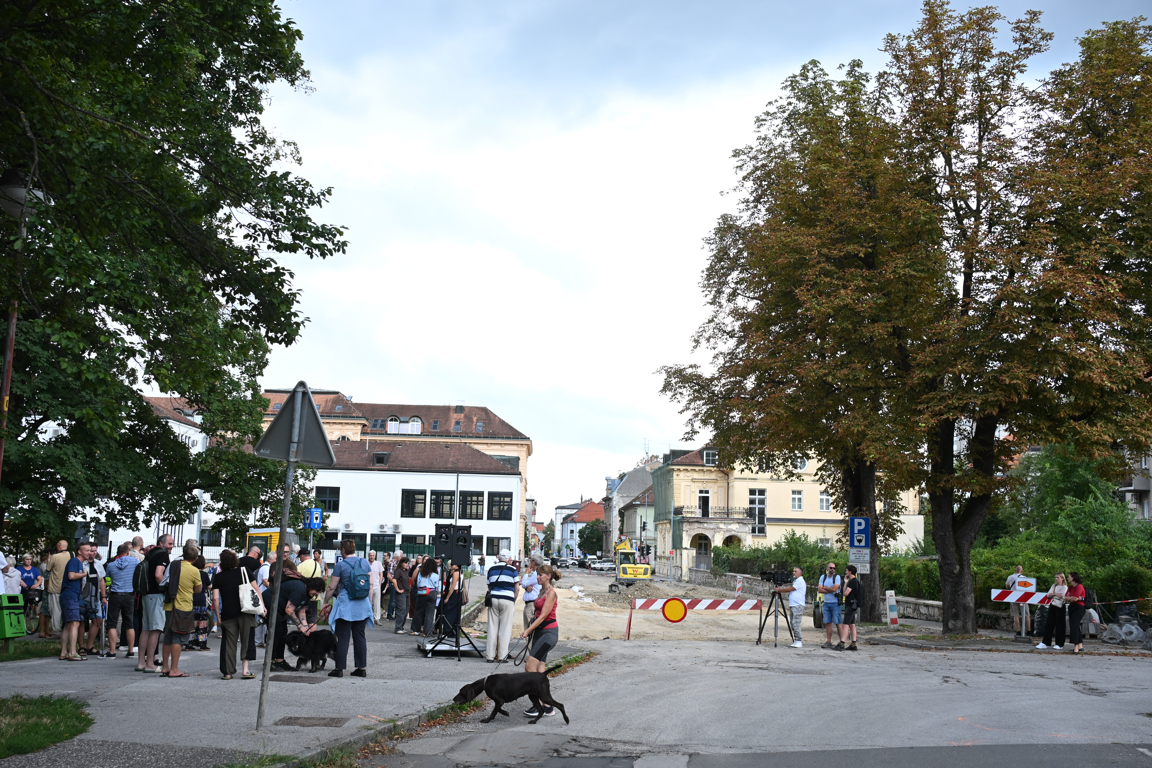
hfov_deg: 54.4
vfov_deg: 37.9
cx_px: 576
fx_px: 1120
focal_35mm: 35
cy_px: 384
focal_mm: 35
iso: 500
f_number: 4
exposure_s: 1/500
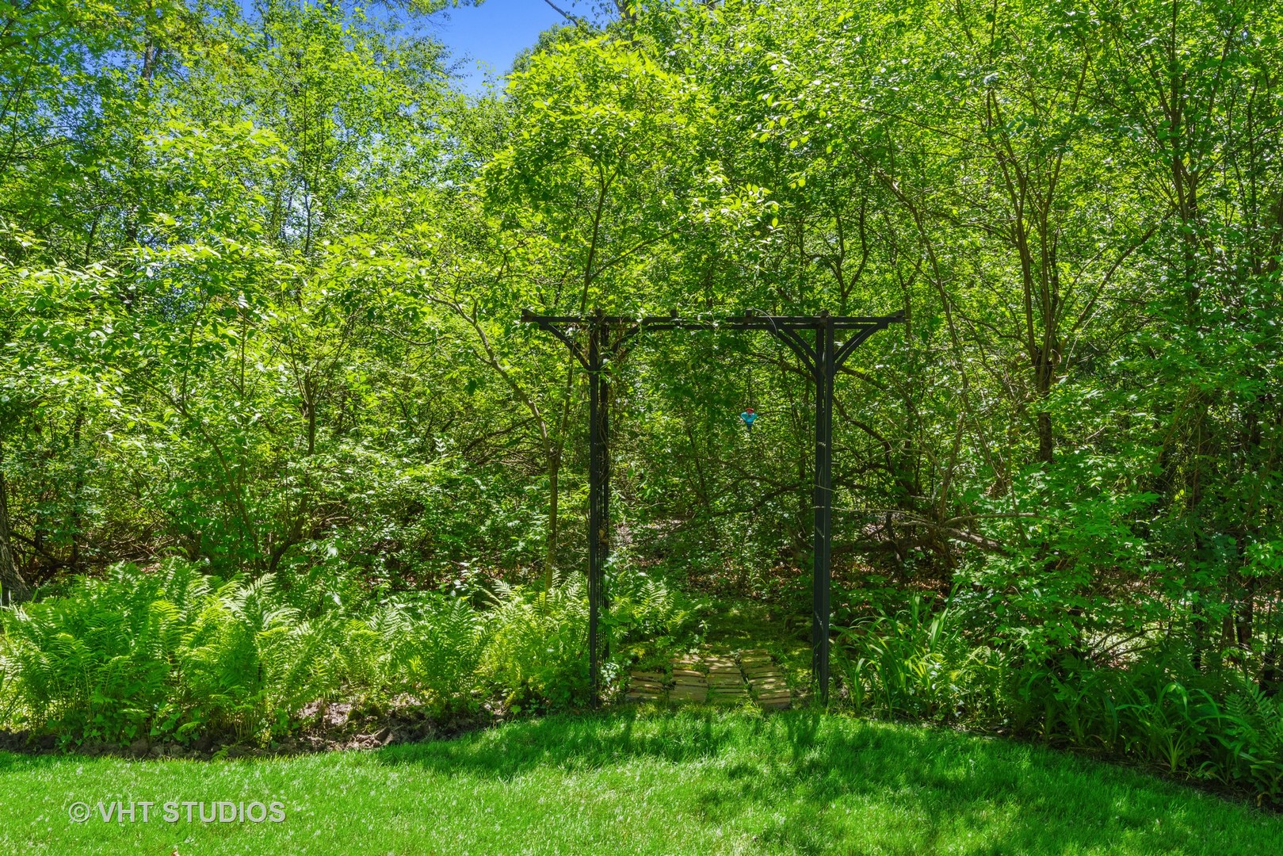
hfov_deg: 61.9
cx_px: 642
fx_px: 1069
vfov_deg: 43.6
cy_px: 428
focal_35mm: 30
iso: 200
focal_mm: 30
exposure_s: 1/30
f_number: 11
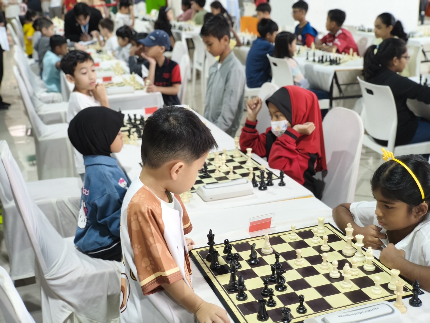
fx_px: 571
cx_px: 215
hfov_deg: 41.2
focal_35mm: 46
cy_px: 162
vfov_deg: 31.5
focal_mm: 7.1
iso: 800
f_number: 1.9
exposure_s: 1/50
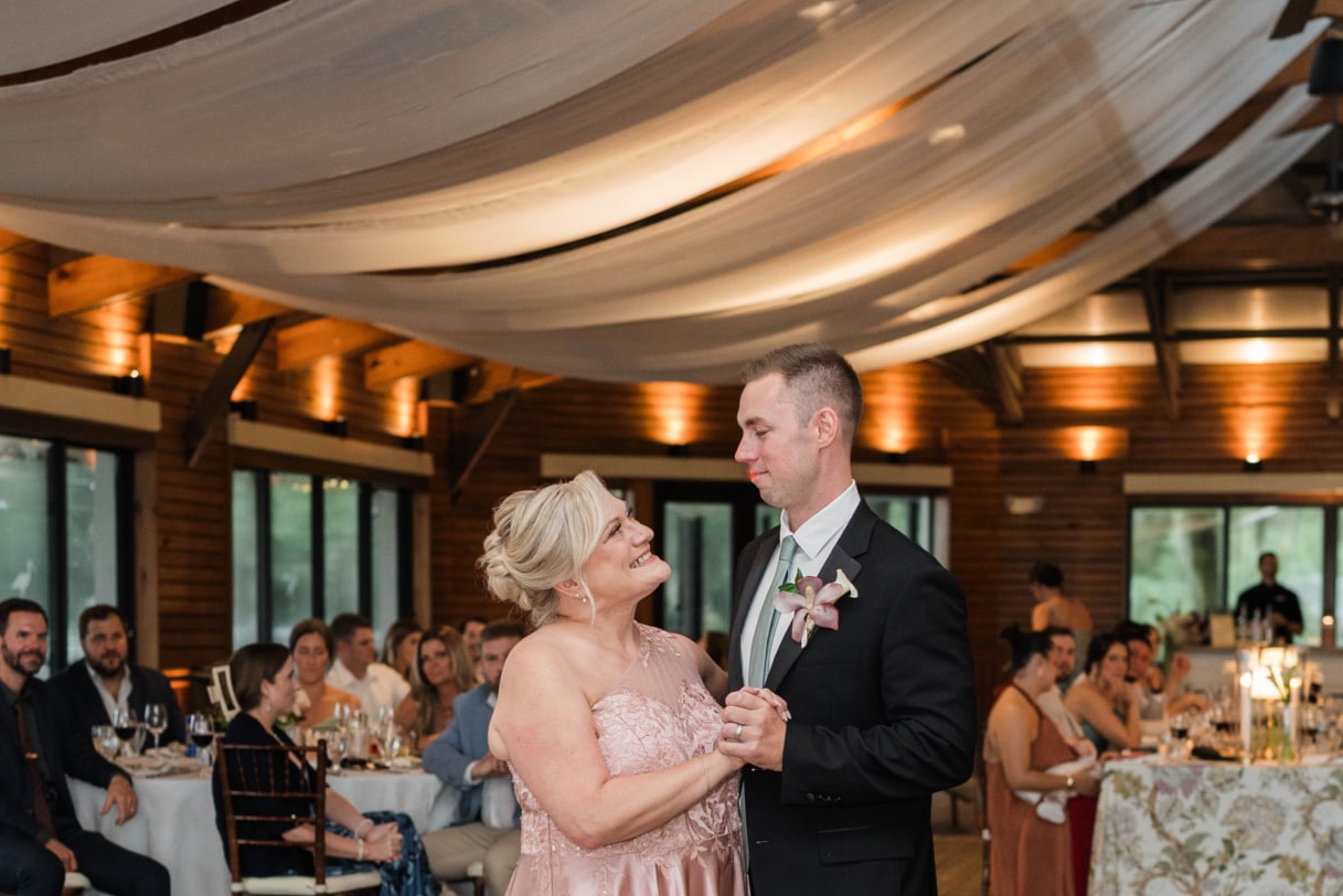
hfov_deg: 29.2
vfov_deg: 19.5
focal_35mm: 69
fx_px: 2575
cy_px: 766
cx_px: 728
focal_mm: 35
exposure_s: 1/250
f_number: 2
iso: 800
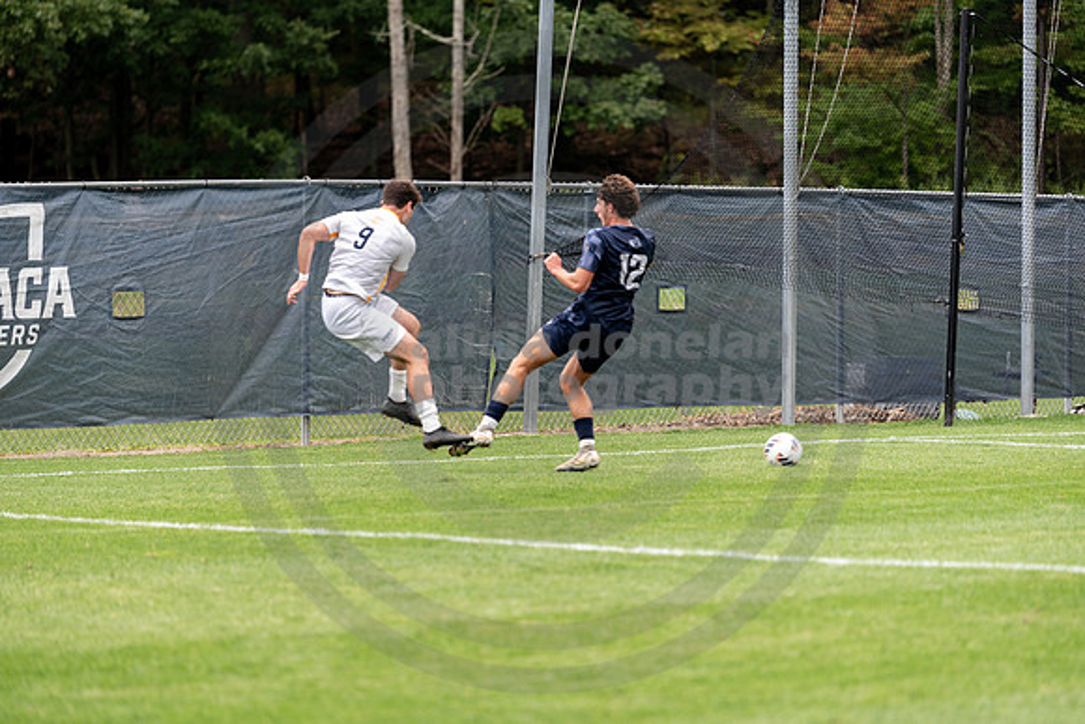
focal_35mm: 202
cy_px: 362
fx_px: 6087
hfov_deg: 10.2
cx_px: 543
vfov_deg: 6.8
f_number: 3.2
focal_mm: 200
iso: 320
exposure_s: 1/640
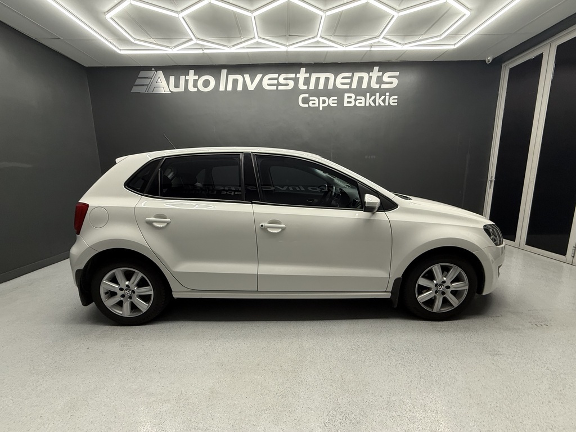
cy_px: 216
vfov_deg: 85.7
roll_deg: +1.9
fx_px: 233
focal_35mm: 14
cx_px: 288
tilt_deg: -9.4
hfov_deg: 102.1
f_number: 2.2
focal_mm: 2.22
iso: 200
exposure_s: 1/99
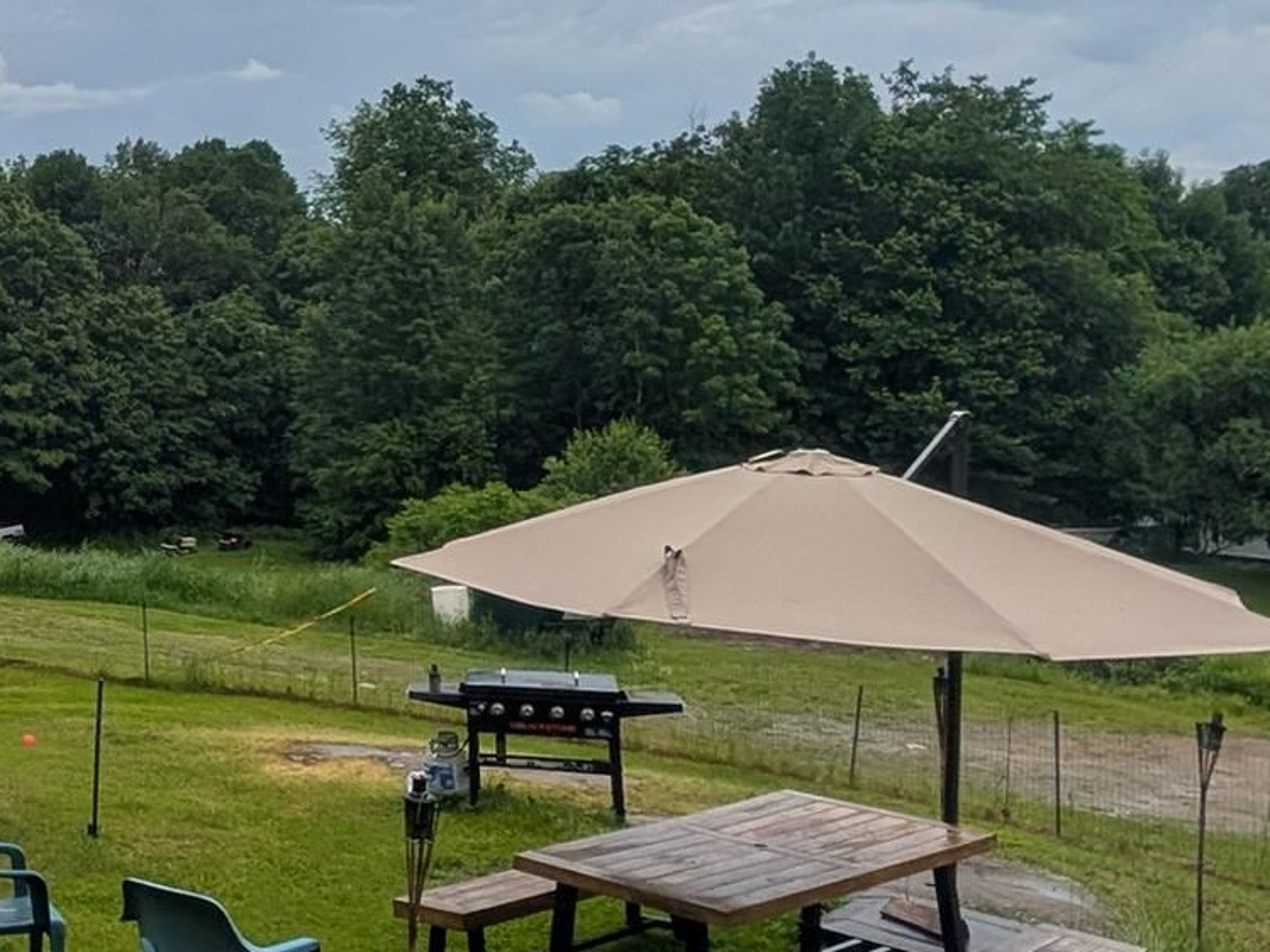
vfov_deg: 35.0
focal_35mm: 41
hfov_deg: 39.0
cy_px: 356
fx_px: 1504
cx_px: -73
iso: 46
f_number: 1.7
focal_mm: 2.02
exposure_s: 1/1949
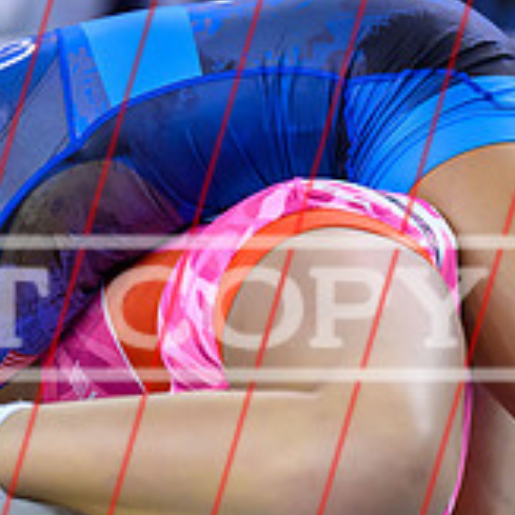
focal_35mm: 364
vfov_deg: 4.8
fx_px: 6127
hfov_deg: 4.8
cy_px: 338
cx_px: -126
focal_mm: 98
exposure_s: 1/800
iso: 2500
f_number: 2.8
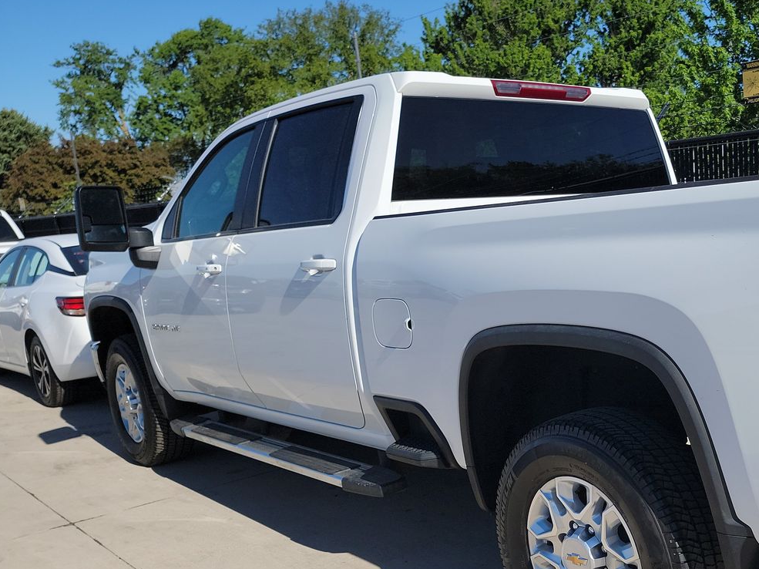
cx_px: 599
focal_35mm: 39
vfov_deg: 36.6
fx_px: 855
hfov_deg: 45.6
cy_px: 345
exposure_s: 1/1238
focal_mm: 6.7
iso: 50
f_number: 1.8
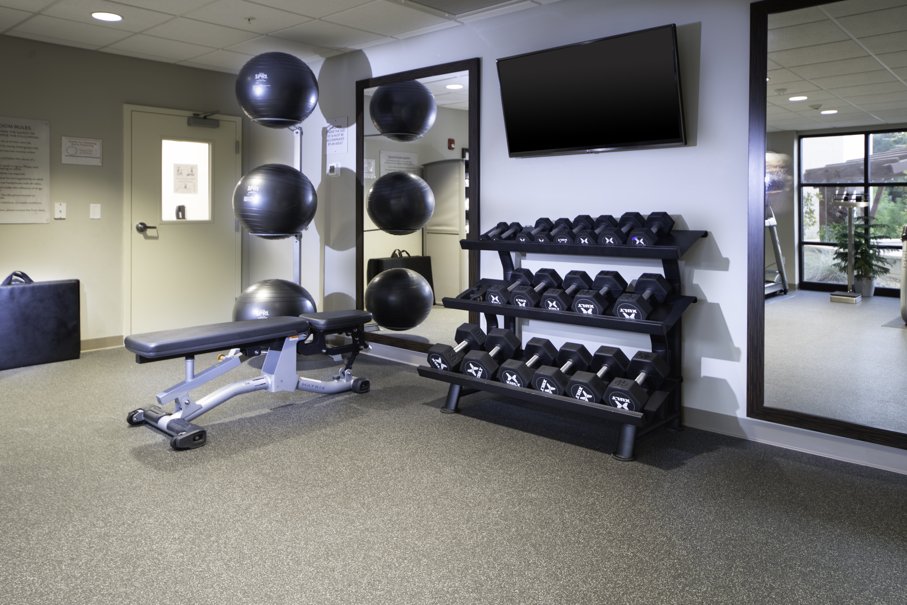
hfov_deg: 69.4
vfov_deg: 49.5
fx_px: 655
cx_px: 453
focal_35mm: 26
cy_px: 314
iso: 100
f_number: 5.6
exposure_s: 1.3
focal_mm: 24
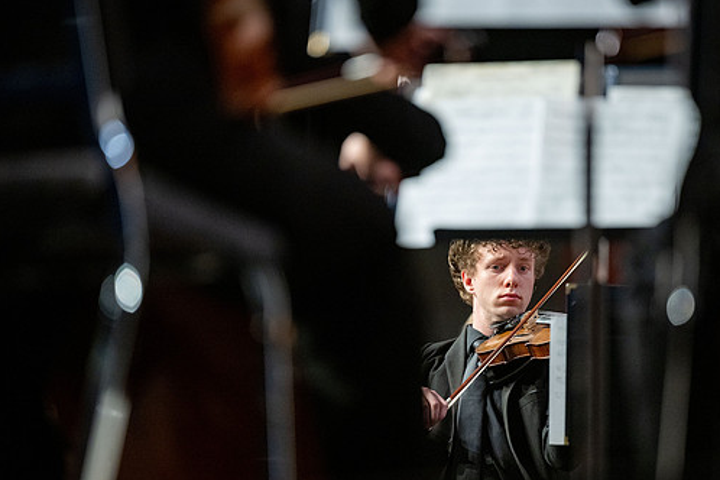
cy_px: 242
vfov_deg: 5.9
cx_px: 415
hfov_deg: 8.8
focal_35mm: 233
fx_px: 4660
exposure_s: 1/400
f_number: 2.8
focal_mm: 200
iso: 2500
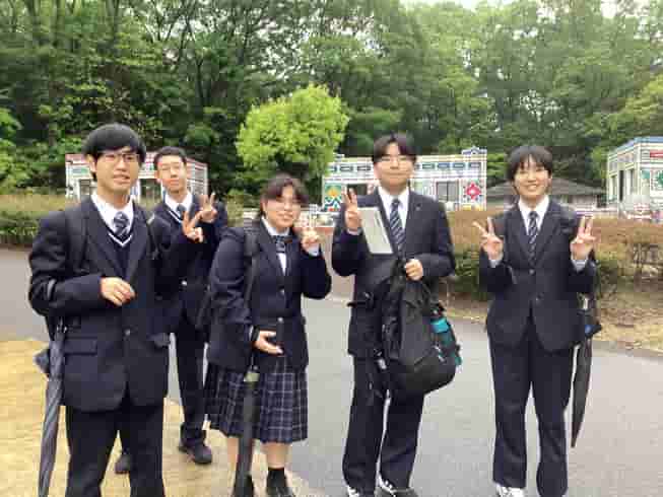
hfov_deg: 58.3
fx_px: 594
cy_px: 248
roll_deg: +1.2
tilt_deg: -1.6
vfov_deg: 45.5
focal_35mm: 31
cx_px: 332
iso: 100
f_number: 2.4
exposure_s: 1/60
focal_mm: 3.3
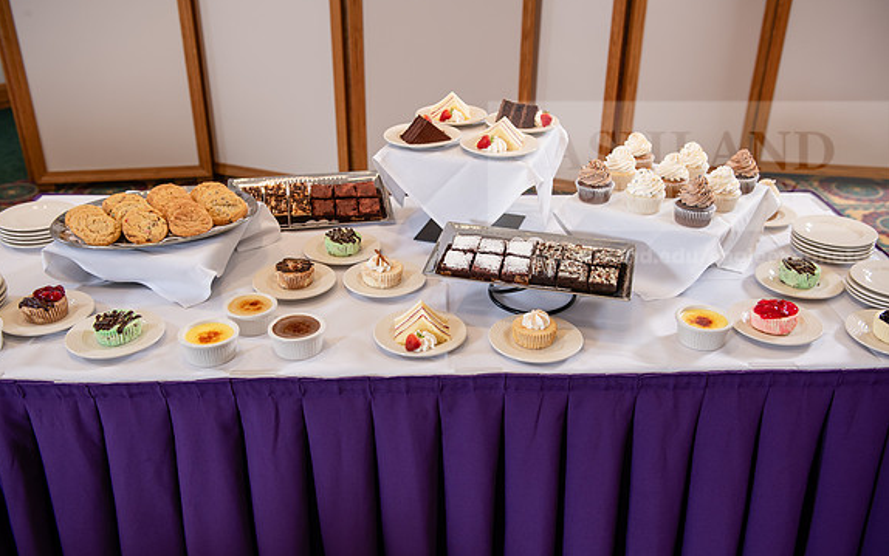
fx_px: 848
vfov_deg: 36.3
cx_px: 441
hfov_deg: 55.3
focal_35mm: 35
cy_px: 289
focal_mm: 34
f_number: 3.5
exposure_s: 1/160
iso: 400
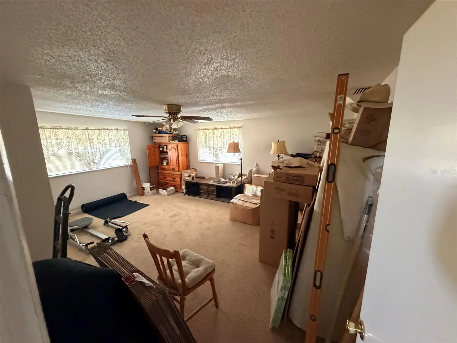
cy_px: 172
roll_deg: +0.2
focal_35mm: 14
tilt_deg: -12.3
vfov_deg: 85.7
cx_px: 228
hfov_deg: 102.1
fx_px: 185
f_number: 2.2
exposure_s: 1/60
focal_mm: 2.22
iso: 1000
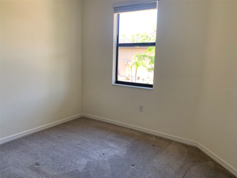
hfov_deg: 67.3
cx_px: 118
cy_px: 89
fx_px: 178
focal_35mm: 26
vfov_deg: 53.1
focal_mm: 4.25
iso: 100
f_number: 1.8
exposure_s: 1/91
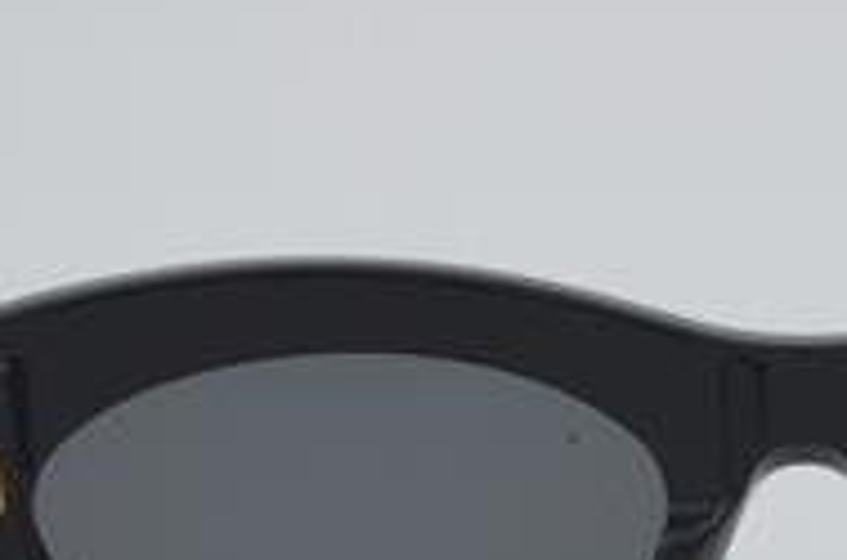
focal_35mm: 175
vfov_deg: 7.8
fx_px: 4108
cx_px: 811
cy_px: 502
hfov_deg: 11.7
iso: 100
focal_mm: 55
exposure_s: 1/4
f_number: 32
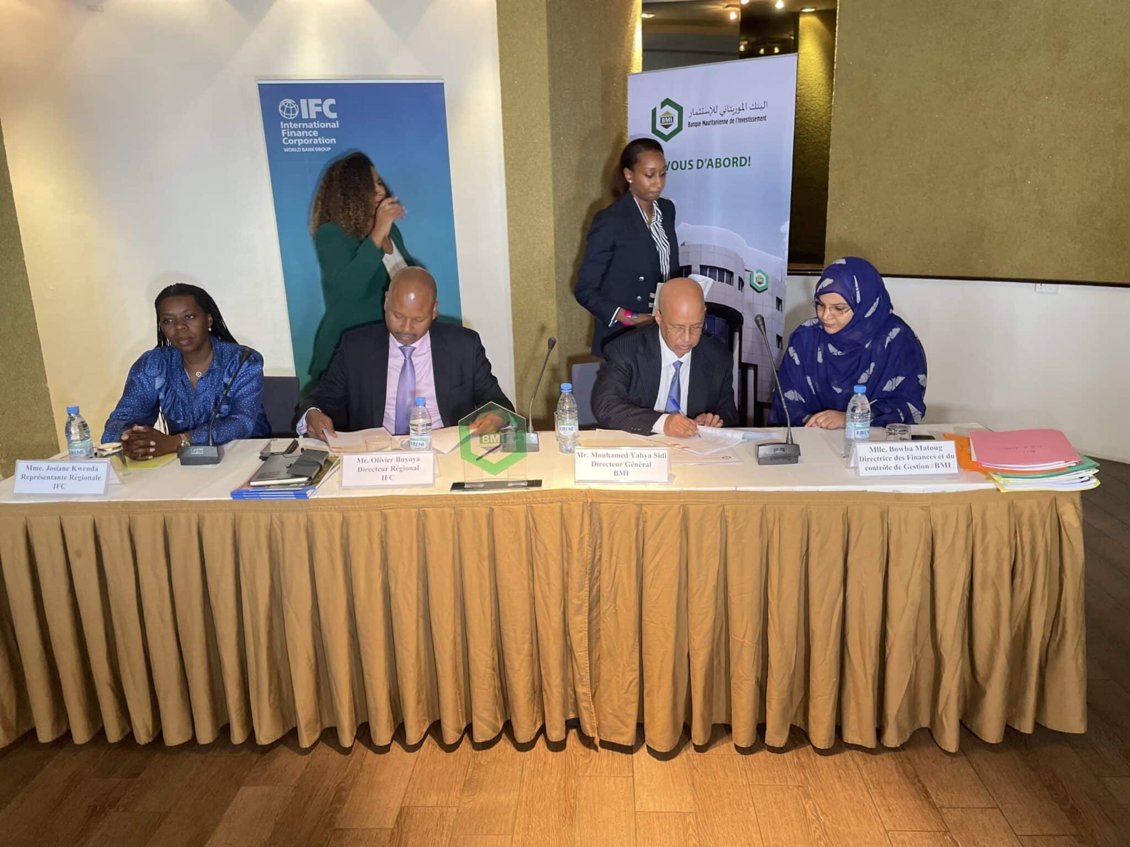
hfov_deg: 67.3
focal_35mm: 26
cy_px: 424
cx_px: 565
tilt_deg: -13.6
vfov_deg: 53.1
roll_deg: +2.0
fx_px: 849
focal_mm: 4.2
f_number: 1.6
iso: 160
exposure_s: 1/51
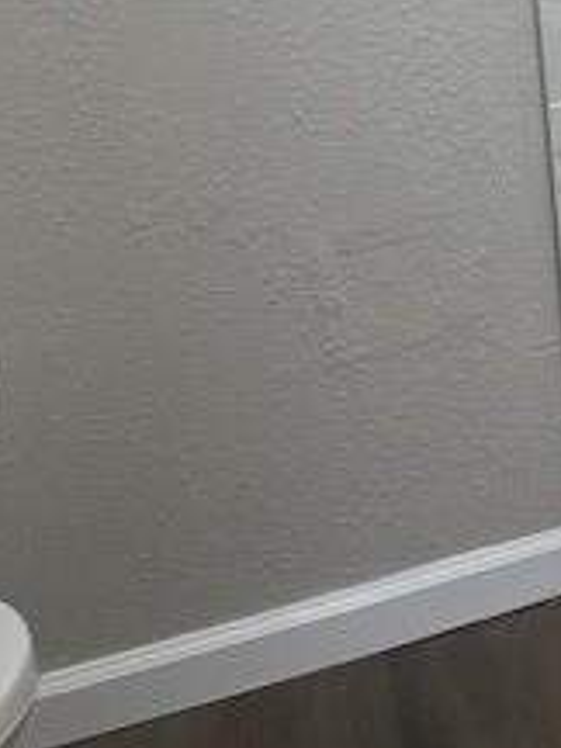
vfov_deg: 24.9
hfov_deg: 18.9
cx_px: 762
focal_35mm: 71
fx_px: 1534
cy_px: -139
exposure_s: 1/120
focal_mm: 6.86
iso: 160
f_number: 1.78
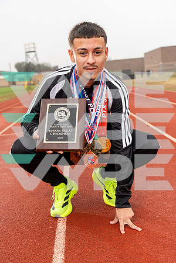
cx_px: 88
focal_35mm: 50
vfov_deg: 39.6
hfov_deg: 27.0
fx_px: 367
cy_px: 132
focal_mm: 50
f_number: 5.6
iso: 250
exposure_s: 1/200
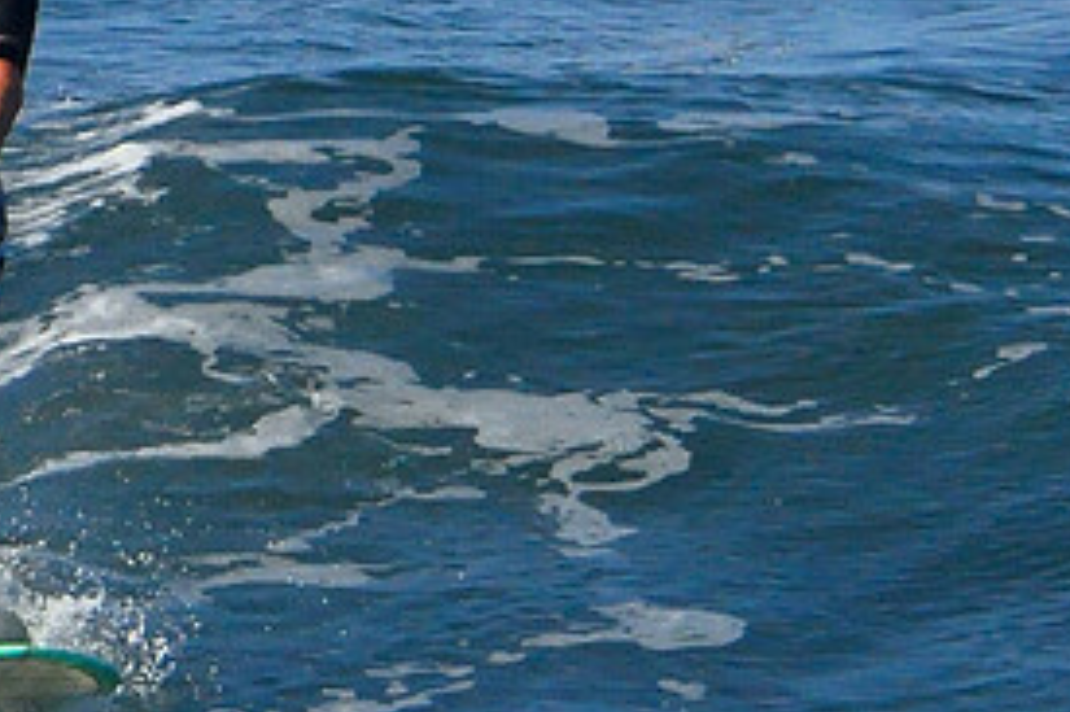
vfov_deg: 0.8
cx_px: 74
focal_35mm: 1741
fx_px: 51713
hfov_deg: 1.2
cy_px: 302
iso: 1250
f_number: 8
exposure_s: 1/2500
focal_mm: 550
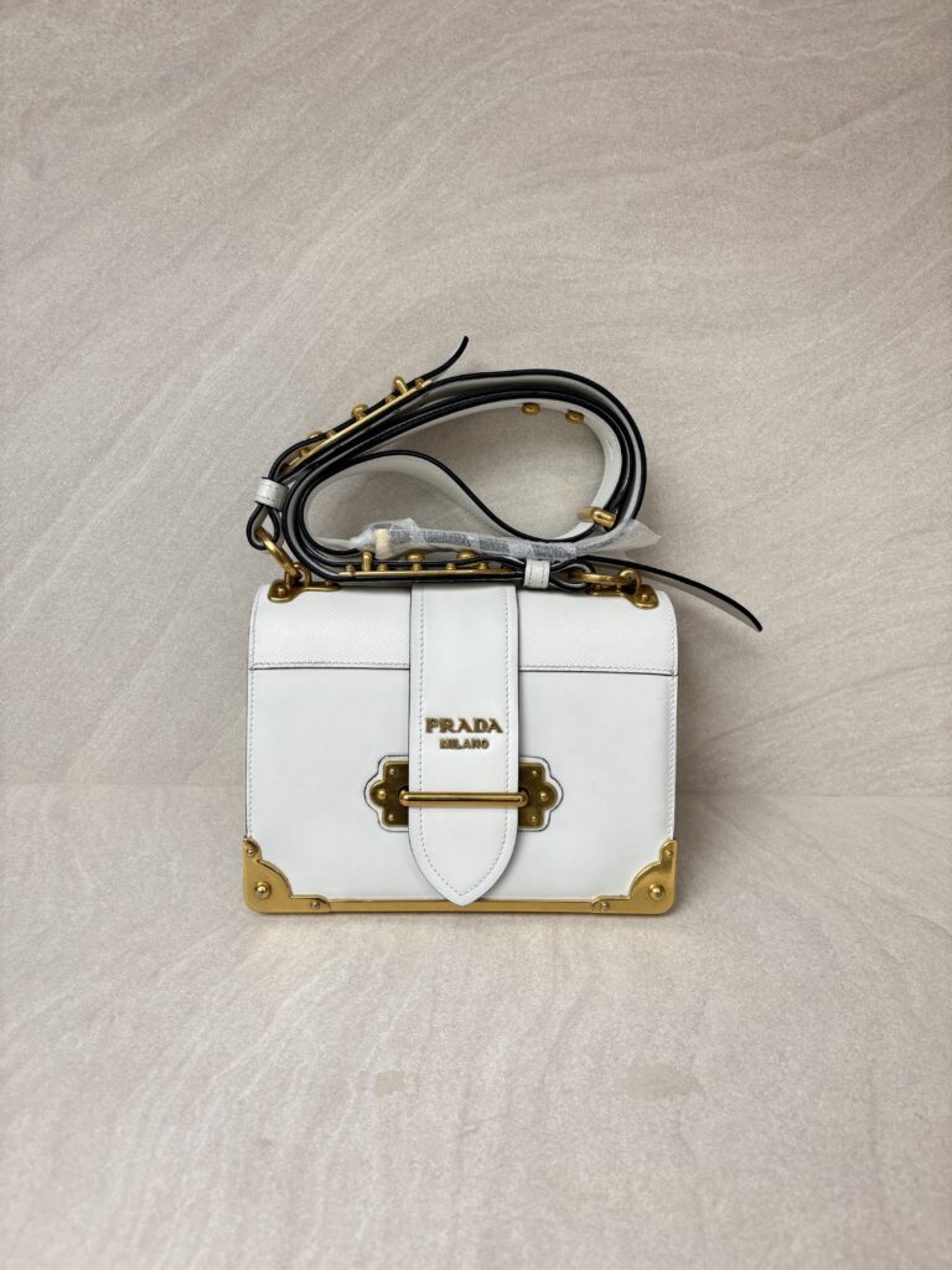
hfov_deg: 53.1
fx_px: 953
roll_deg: -2.1
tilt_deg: -19.8
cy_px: 635
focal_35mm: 26
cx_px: 476
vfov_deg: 67.3
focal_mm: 5.96
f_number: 1.6
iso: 64
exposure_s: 1/100
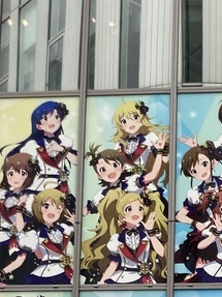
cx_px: 249
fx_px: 1001
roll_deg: +0.2
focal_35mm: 117
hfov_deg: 12.4
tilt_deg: +11.7
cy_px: 382
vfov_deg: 16.0
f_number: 1.8
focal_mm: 3.99
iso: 20
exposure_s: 1/329
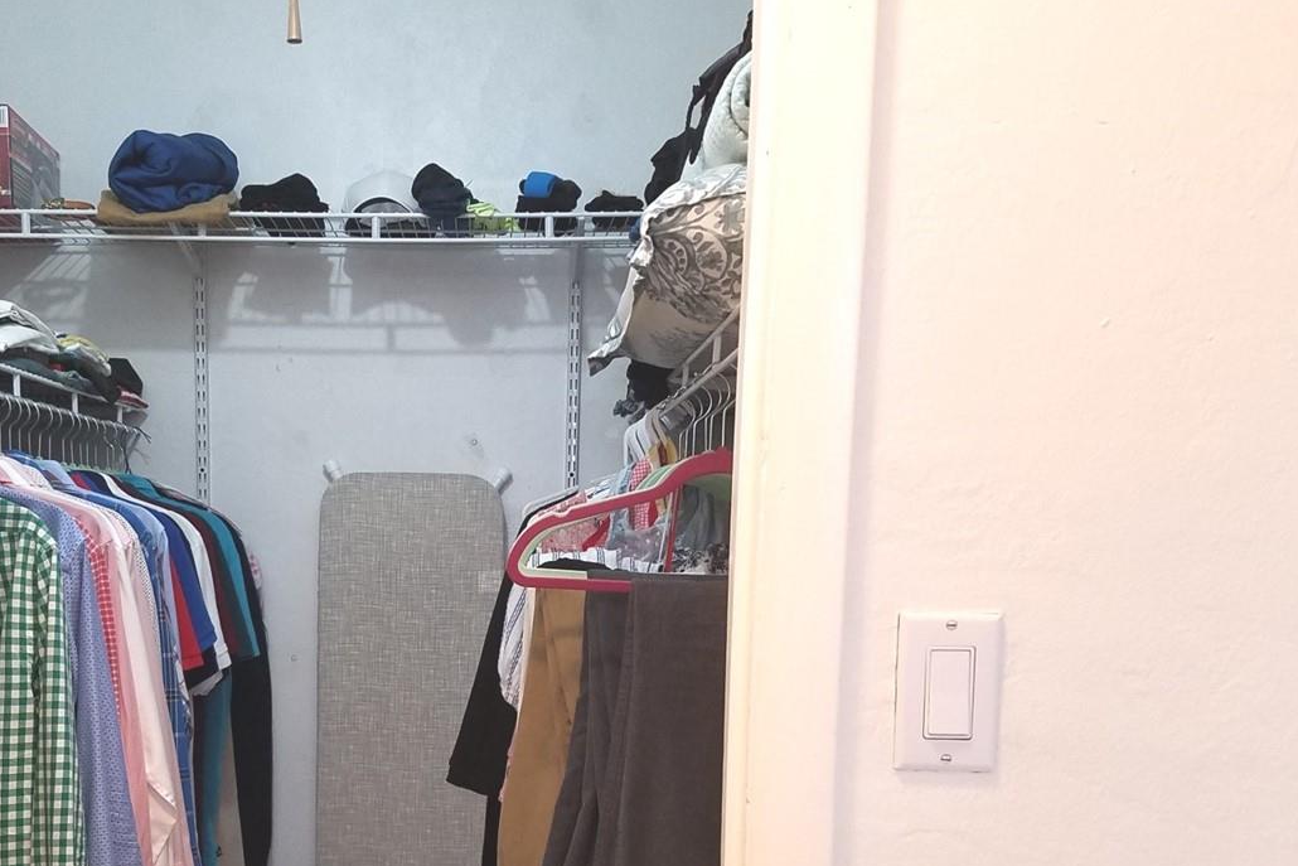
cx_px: 474
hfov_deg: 45.9
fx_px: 1514
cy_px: 652
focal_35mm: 42
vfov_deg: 31.3
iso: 160
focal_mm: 4.2
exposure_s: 1/60
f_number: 1.7
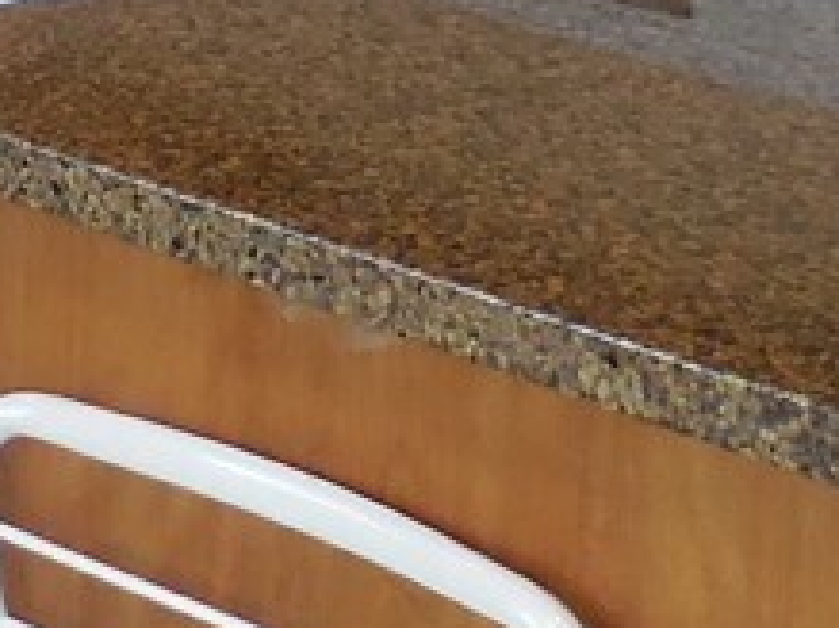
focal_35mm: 183
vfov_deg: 7.9
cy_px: -471
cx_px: -494
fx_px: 4433
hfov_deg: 10.4
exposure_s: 1/30
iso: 180
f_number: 3.3
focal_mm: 4.5
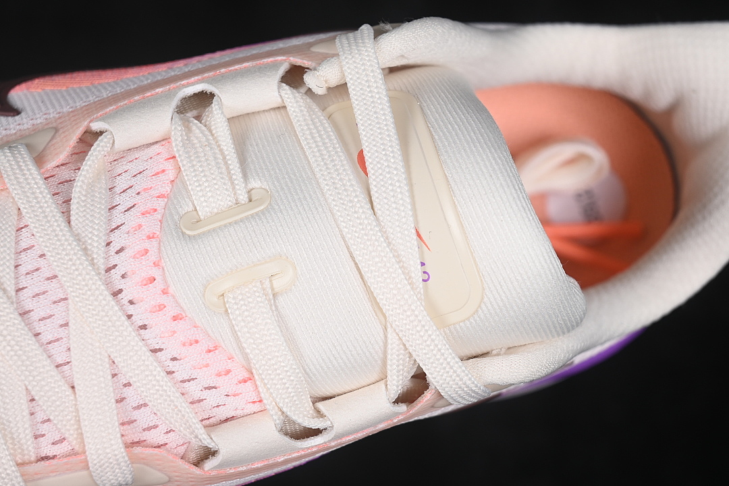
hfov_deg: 27.0
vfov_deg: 18.2
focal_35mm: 75
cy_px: 243
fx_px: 1519
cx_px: 364
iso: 160
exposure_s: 1/80
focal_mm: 50
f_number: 7.1
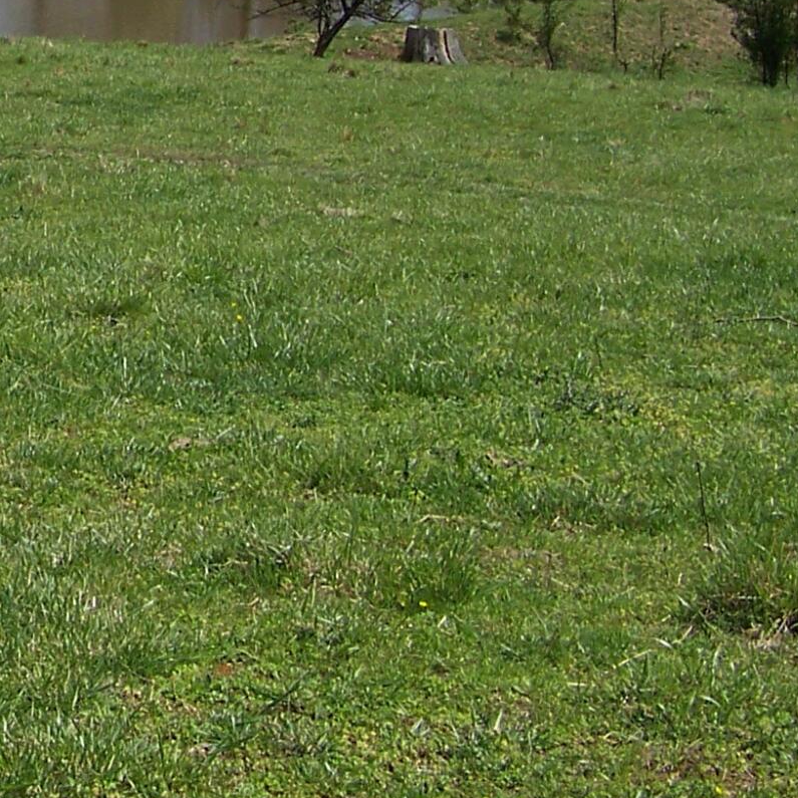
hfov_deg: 13.9
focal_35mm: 120
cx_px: -294
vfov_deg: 14.2
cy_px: -54
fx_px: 3130
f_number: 4
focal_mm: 5.85
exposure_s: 1/500
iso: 64
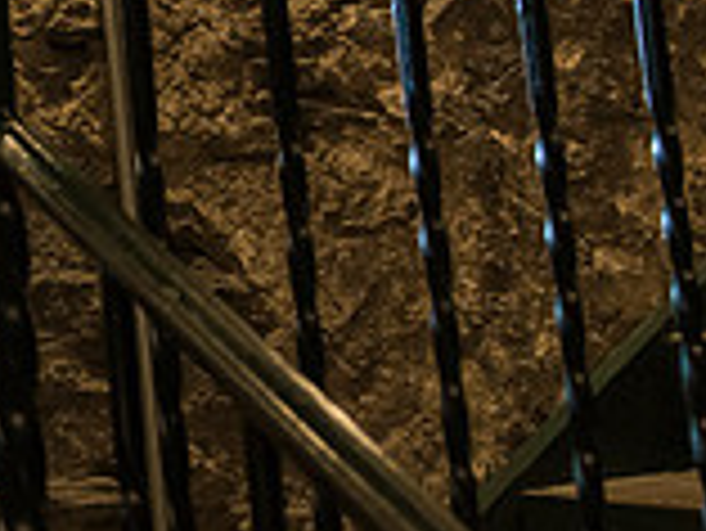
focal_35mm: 85
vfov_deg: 17.2
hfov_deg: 19.7
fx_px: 1735
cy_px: 83
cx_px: -378
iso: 1250
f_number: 3.2
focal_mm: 24
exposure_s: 1/80
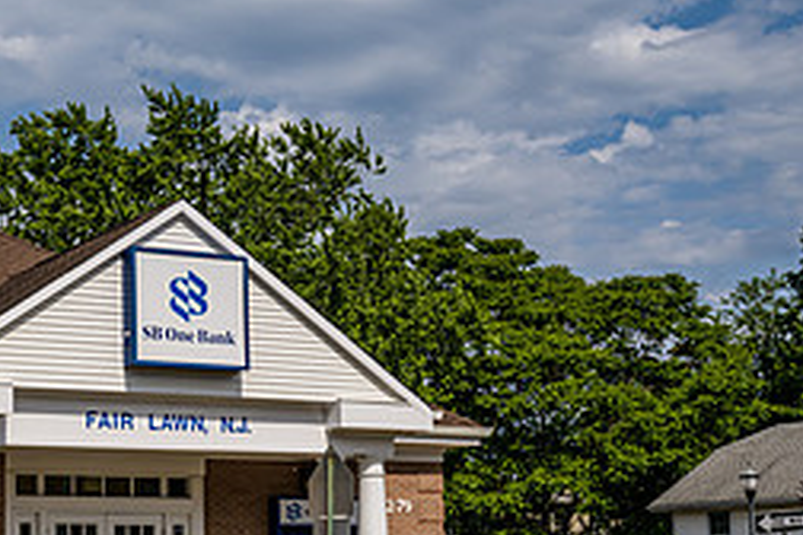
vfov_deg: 19.5
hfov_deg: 28.3
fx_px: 1539
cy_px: 447
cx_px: 105
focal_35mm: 69
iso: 200
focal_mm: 30
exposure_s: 1/6400
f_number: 4
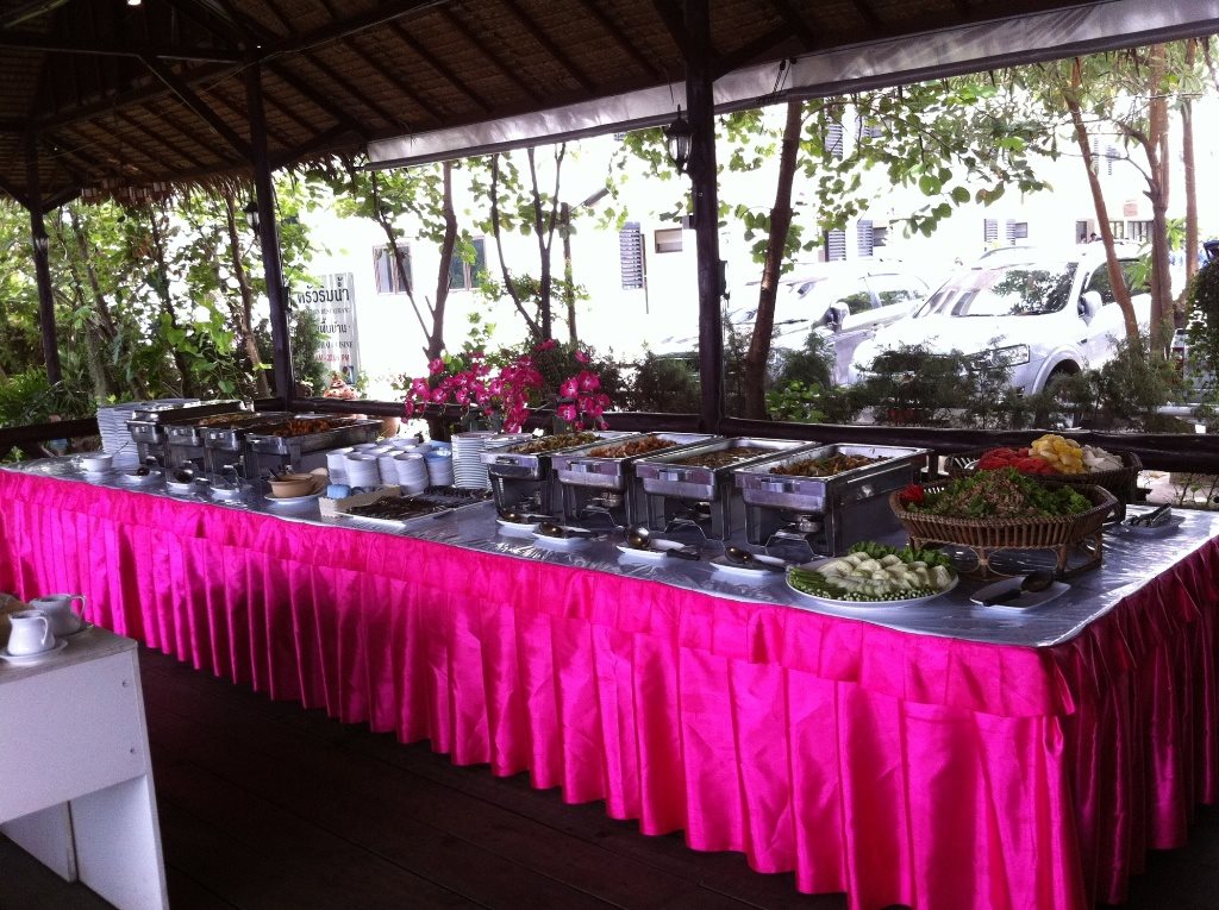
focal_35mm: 35
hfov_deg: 52.7
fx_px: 1231
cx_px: 610
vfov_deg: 40.6
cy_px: 455
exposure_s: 1/120
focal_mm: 3.85
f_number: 2.8
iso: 125
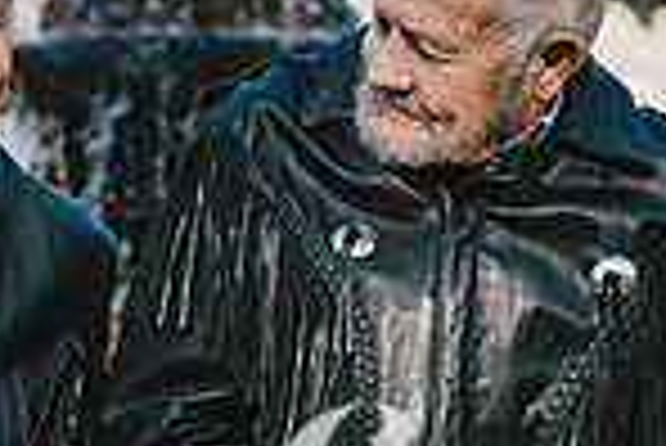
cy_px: 169
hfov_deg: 7.5
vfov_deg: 5.0
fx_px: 5092
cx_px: 279
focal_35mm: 275
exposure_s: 1/3200
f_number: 3.5
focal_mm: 70
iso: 800
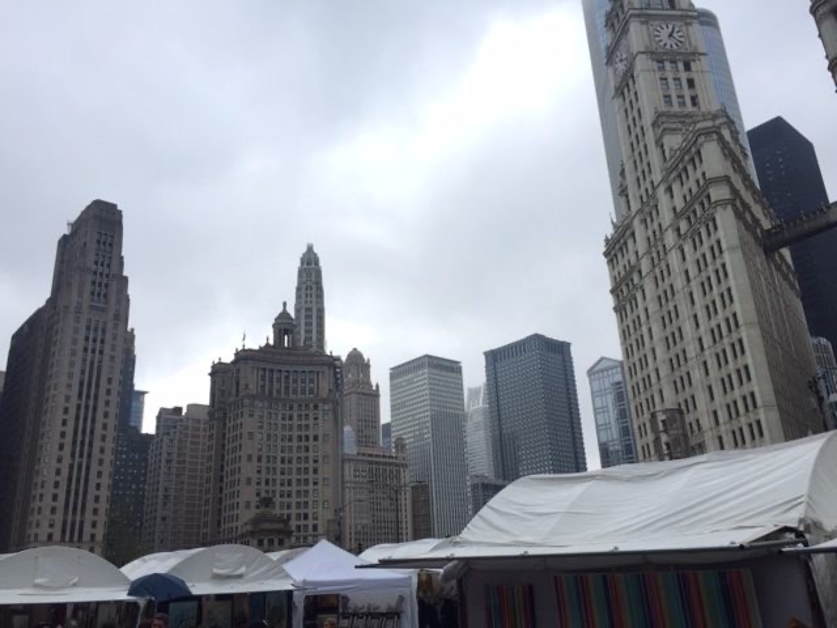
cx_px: 418
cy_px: 314
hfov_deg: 61.7
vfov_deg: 48.2
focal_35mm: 29
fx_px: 701
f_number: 2.2
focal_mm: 4.15
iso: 32
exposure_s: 1/590
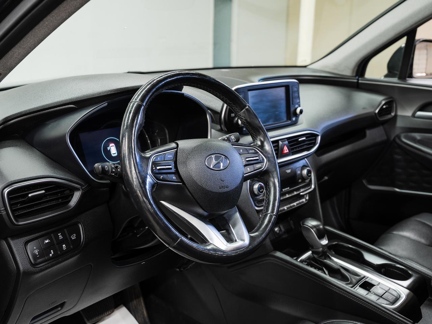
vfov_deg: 37.2
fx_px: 482
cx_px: 216
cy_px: 162
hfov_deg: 48.3
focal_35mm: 39
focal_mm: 35.7
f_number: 5.6
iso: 100
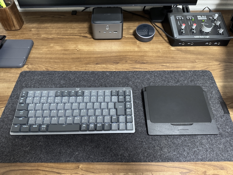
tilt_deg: -53.4
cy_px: 88
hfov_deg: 71.6
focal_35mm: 24
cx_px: 116
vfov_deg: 56.8
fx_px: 162
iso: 800
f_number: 1.78
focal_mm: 6.76
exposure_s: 1/43
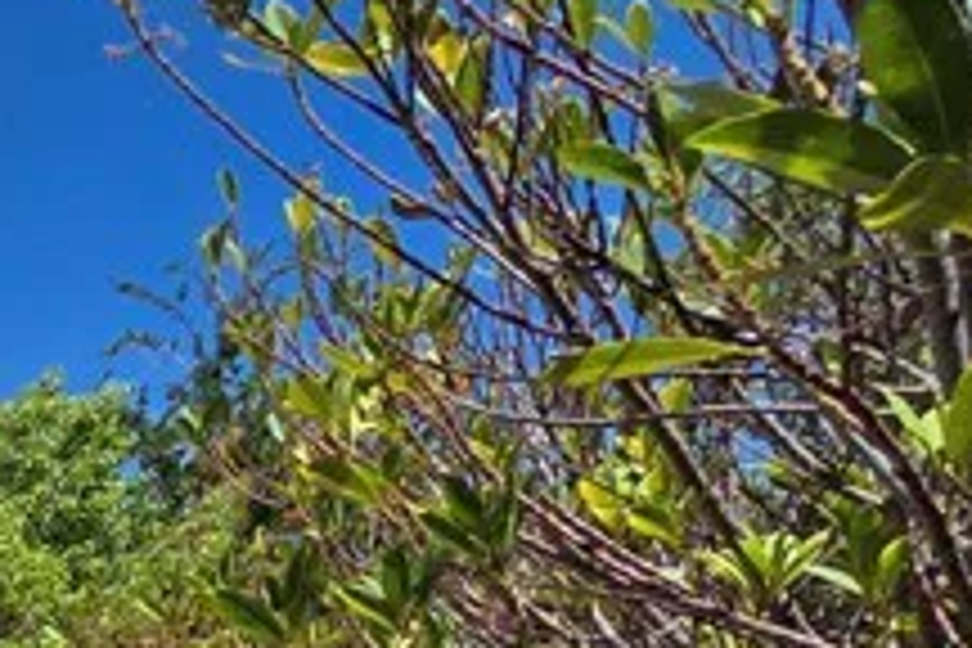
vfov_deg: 16.8
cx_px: -1120
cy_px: 1228
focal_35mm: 64
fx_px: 1728
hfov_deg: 17.5
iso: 50
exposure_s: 1/3185
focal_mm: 2.2
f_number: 2.2
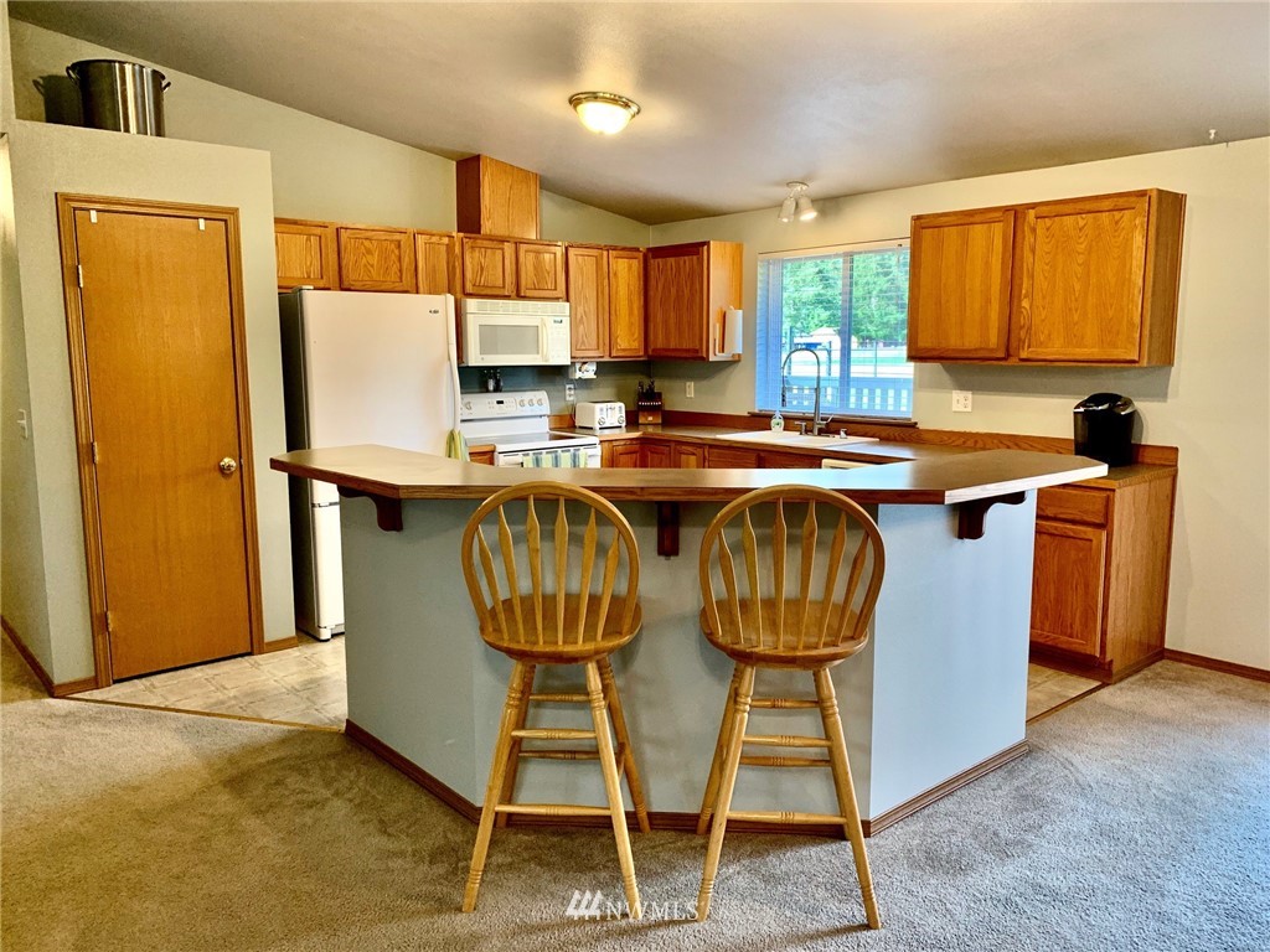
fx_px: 954
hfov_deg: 67.3
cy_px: 476
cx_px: 635
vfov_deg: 53.1
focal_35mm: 26
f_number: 1.8
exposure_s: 1/60
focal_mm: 4.25
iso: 64
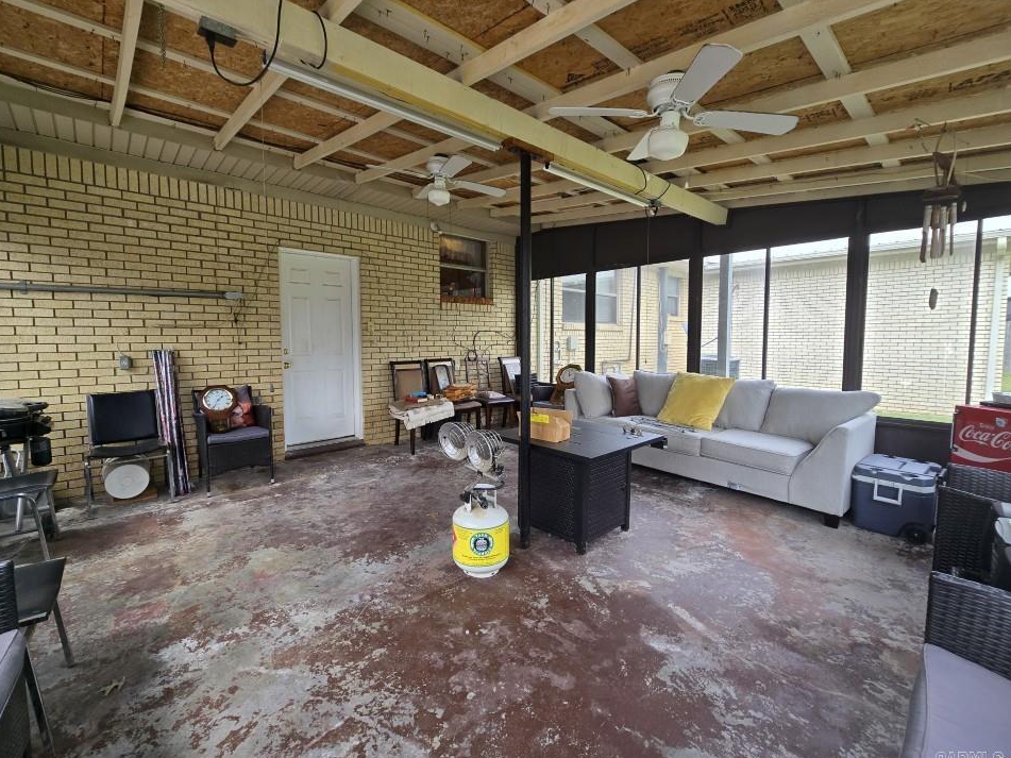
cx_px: 498
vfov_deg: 85.6
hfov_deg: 102.1
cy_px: 364
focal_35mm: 14
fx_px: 409
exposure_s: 1/208
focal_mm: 2.2
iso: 50
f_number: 2.2
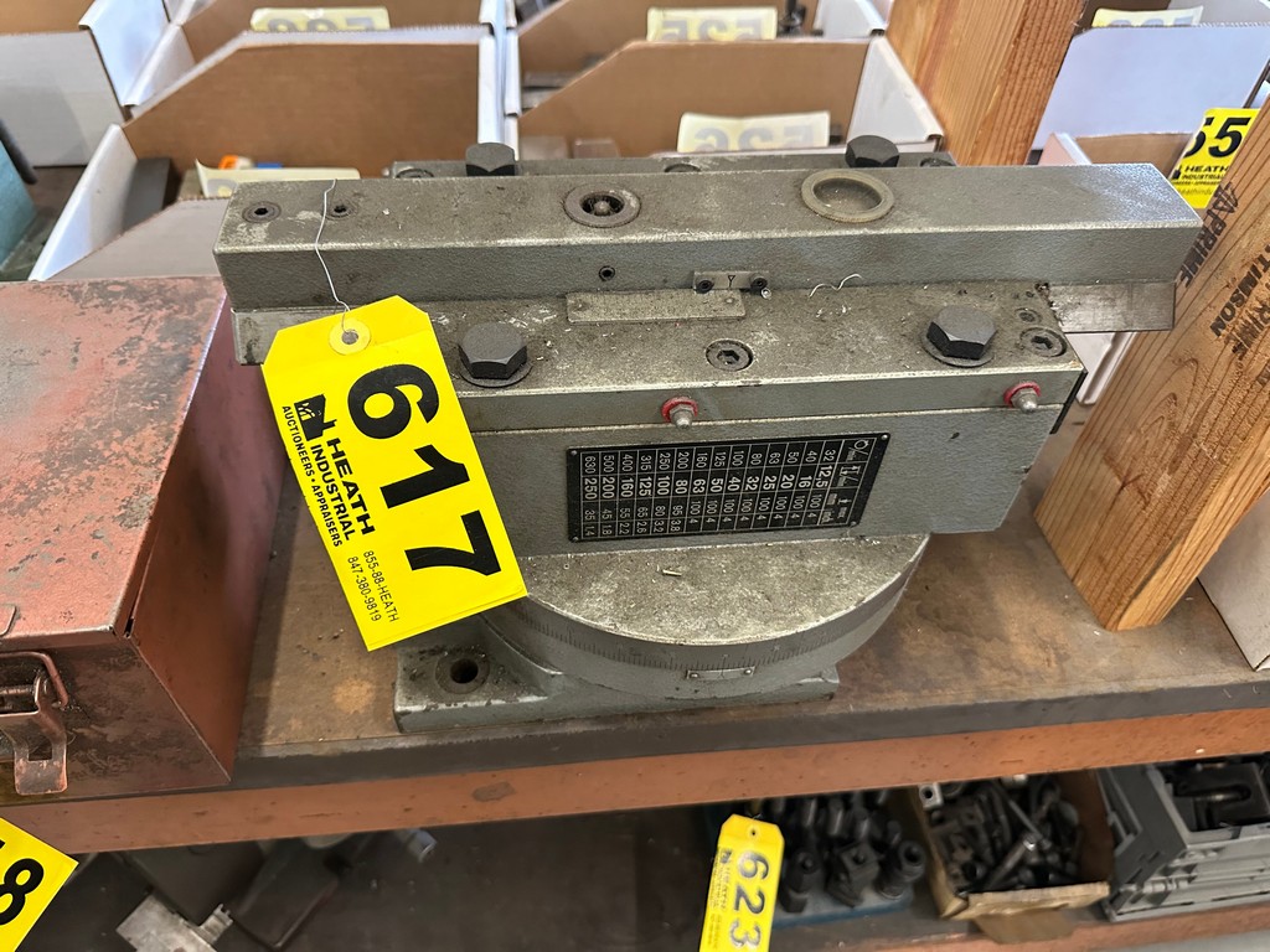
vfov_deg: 56.8
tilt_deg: -47.4
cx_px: 635
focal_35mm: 24
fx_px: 881
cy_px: 476
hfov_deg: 71.6
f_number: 1.78
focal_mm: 6.86
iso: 640
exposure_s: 1/60
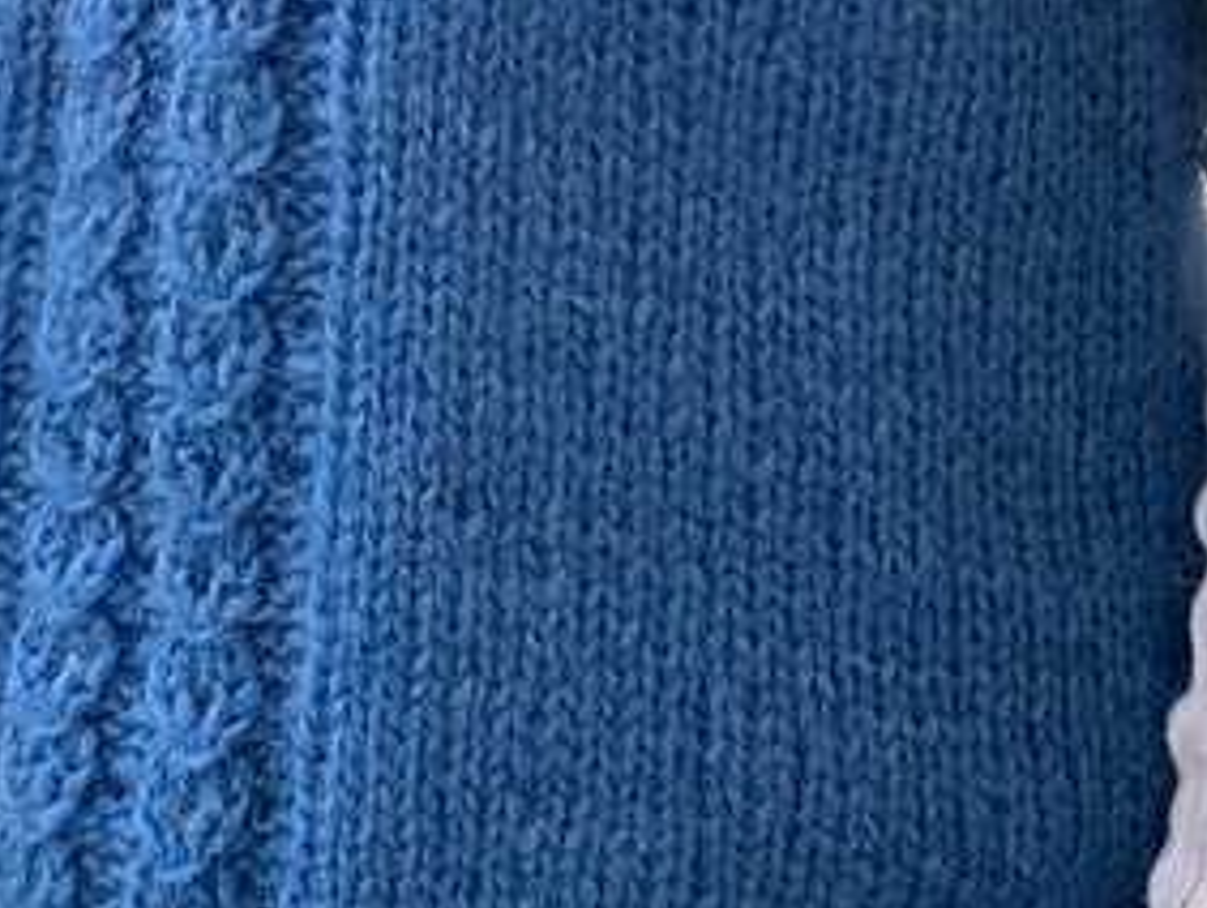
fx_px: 4118
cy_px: -180
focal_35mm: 118
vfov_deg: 12.3
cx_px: 668
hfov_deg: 16.7
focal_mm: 6
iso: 64
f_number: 2.4
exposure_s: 1/122
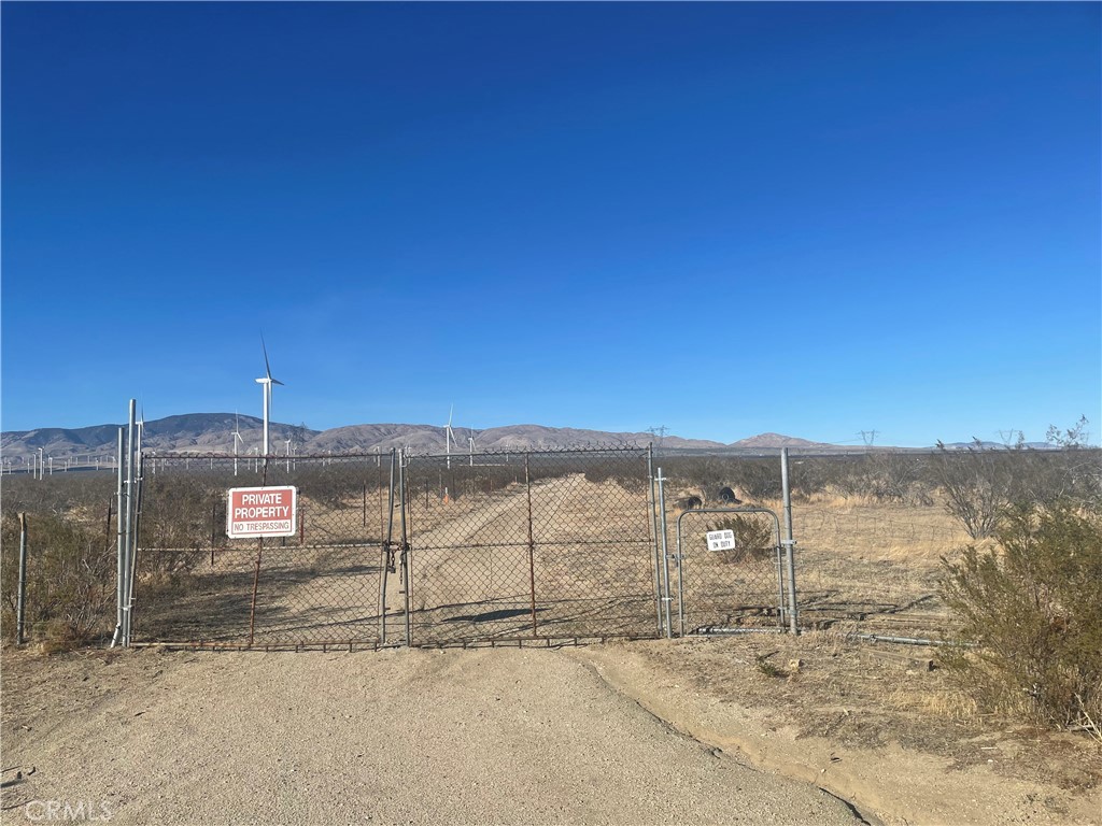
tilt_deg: +5.0
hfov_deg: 67.3
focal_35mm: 26
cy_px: 413
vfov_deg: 53.1
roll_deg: +2.4
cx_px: 551
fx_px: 828
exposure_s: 1/5291
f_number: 1.6
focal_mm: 4.2
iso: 32
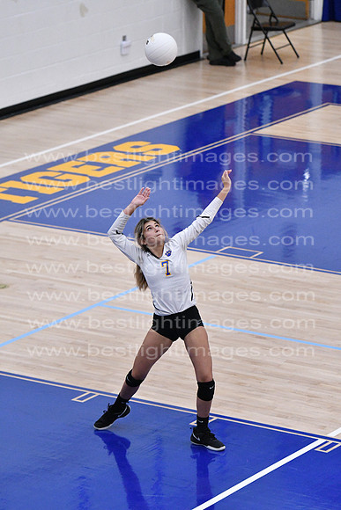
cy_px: 255
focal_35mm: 183
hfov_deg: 7.5
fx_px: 2598
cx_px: 170
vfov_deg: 11.2
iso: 6400
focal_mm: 122
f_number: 3.2
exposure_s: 1/1250
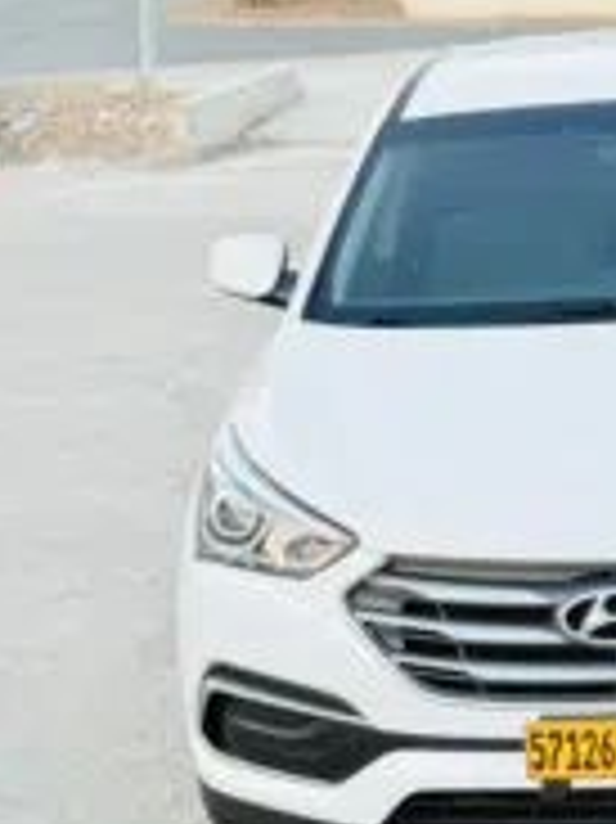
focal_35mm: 105
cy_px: 531
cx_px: 625
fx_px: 2494
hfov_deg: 13.9
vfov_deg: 18.7
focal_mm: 6.76
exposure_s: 1/83
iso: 125
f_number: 1.78
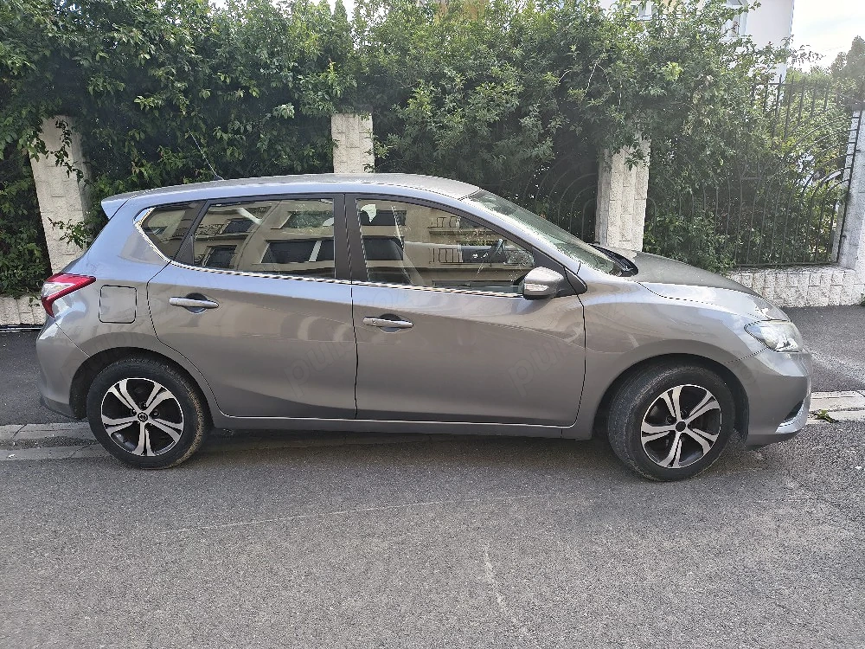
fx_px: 600
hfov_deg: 71.6
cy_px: 324
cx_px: 432
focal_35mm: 24
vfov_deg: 56.8
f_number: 1.8
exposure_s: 1/345
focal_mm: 5.56
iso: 100
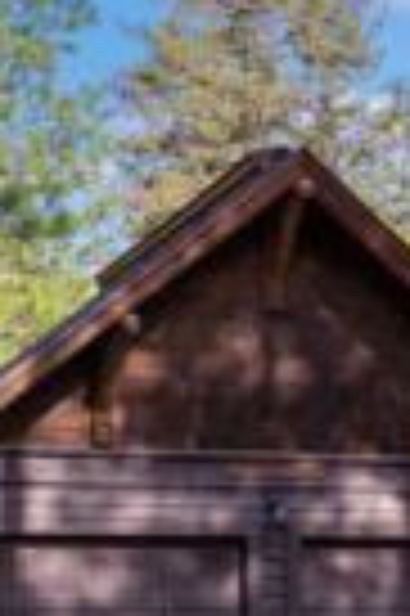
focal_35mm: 116
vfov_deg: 17.5
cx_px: 613
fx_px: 1987
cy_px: 483
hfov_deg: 11.3
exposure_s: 1/8000
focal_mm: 39.7
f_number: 2.8
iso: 100
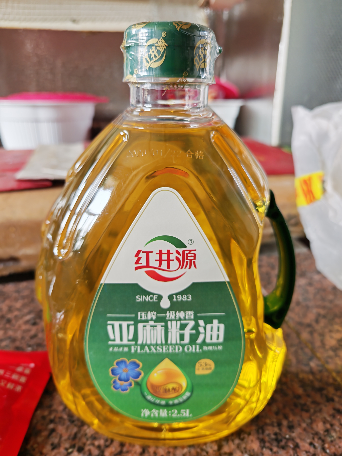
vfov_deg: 71.6
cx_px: 171
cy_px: 228
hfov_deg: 56.8
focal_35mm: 24
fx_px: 316
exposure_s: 1/50
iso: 125
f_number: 1.9
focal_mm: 6.67
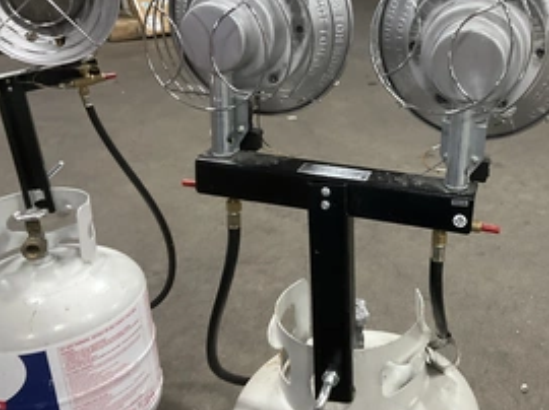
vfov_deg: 33.4
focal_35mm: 43
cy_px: 156
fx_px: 681
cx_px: 372
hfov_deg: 43.2
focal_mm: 3
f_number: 1.8
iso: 250
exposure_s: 1/40
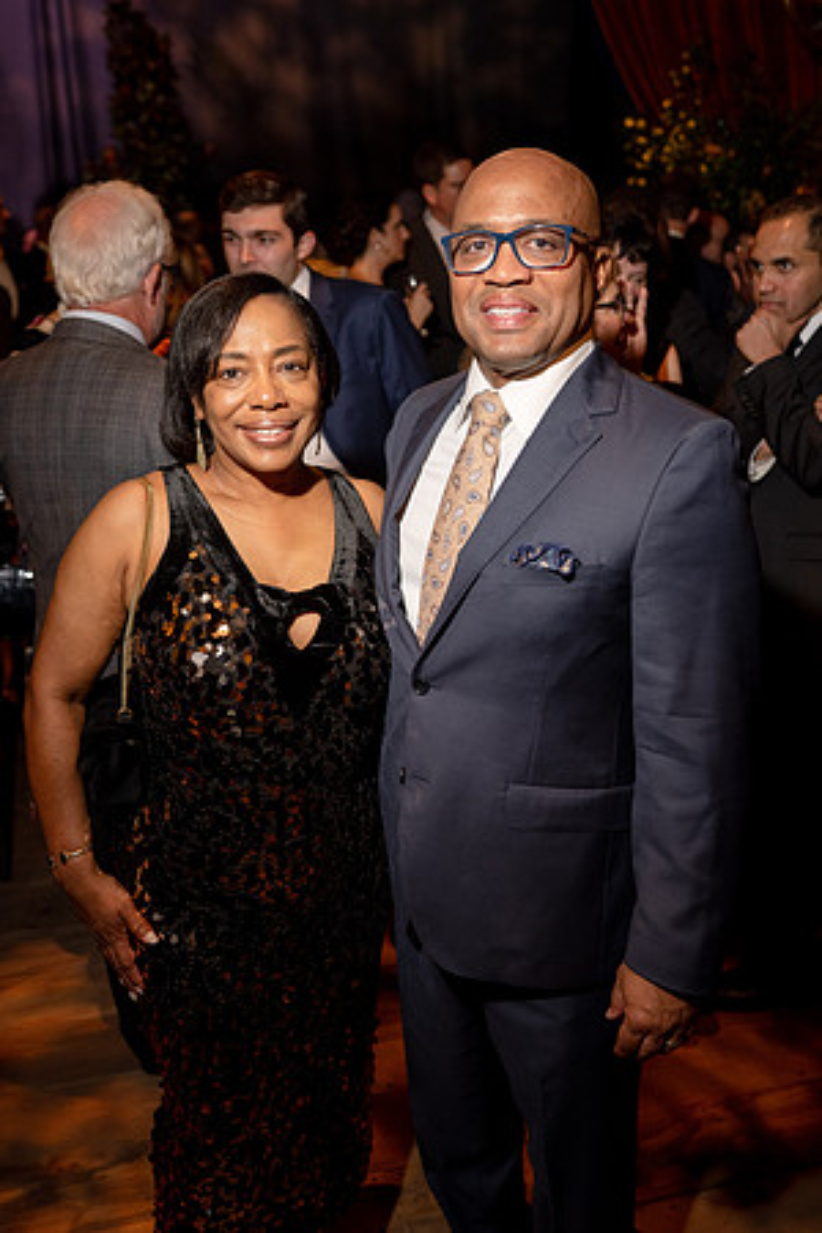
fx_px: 1199
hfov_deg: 37.9
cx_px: 411
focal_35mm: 35
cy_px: 616
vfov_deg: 54.4
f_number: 3.5
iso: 640
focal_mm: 35
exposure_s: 1/80
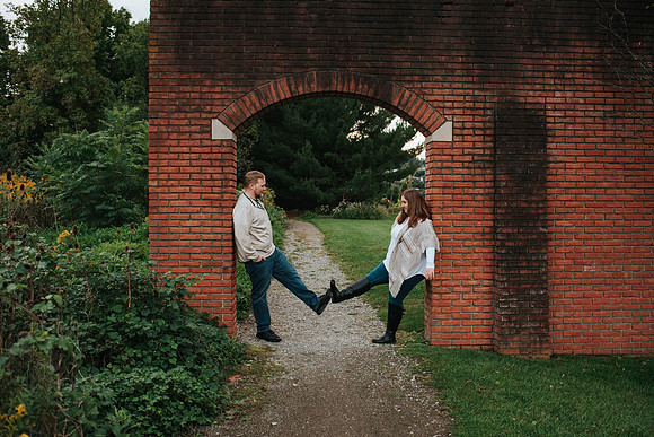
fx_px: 674
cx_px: 335
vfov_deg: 35.9
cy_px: 219
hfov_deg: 51.8
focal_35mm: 37
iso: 1000
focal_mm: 35
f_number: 3.2
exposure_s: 1/500
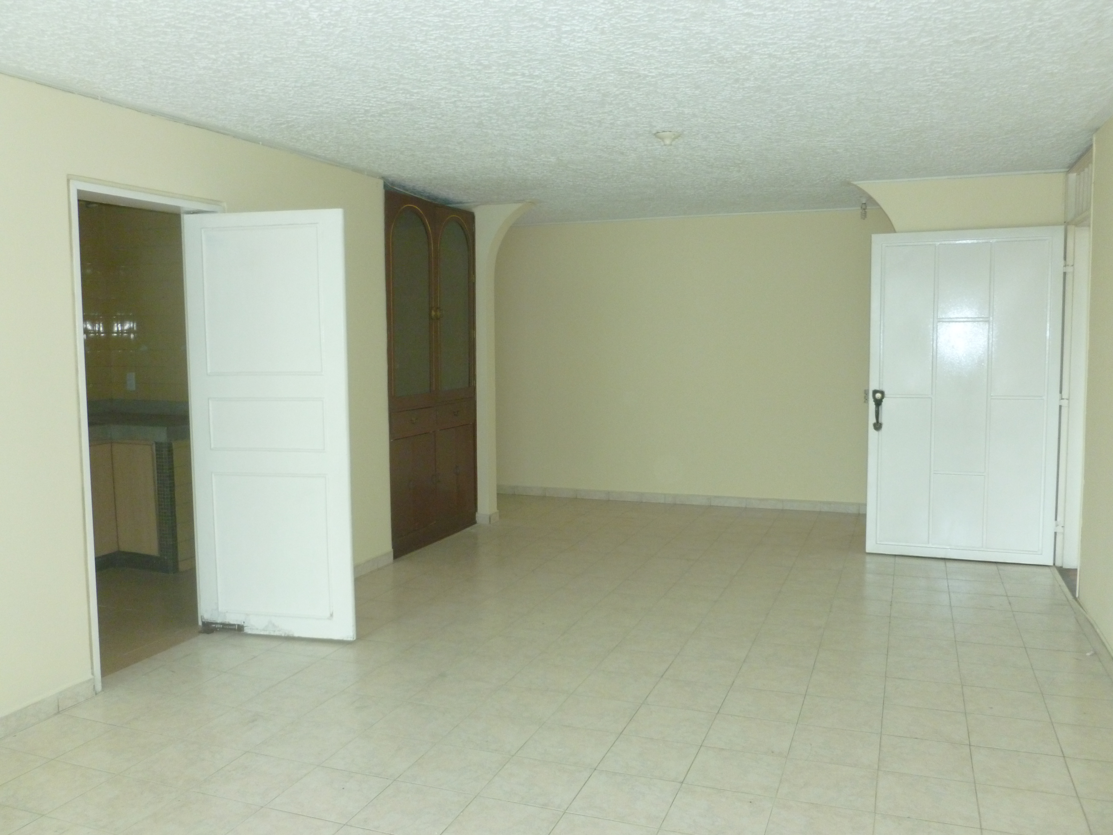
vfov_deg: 49.7
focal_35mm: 28
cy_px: 418
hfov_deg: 63.4
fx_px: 900
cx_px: 556
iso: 250
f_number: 3.3
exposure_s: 1/60
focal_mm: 5
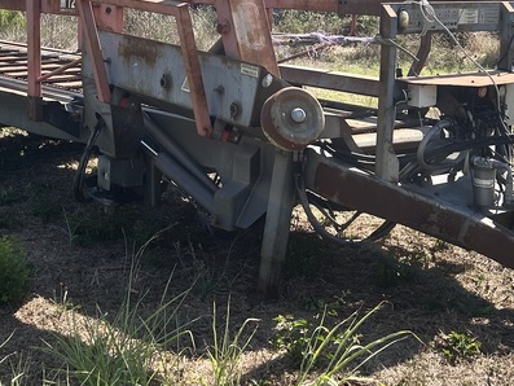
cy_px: 52
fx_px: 980
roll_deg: +0.6
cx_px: 194
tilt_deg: -5.0
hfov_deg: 29.3
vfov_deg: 21.8
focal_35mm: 66
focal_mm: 5.7
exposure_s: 1/3704
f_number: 1.5
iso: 50
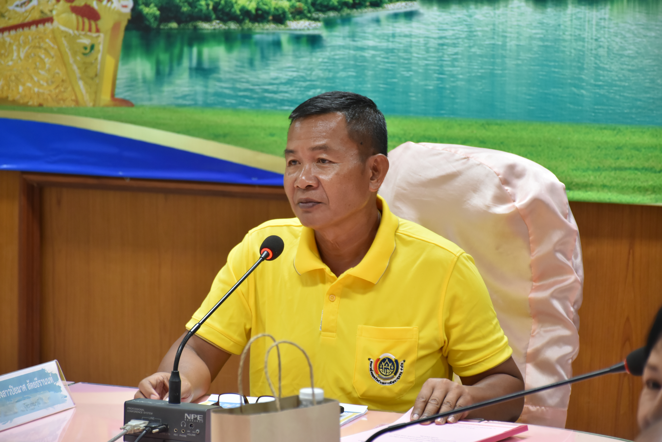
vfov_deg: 9.6
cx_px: 331
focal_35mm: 142
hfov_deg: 14.4
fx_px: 2620
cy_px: 221
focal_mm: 95
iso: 800
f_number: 5.3
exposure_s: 1/30
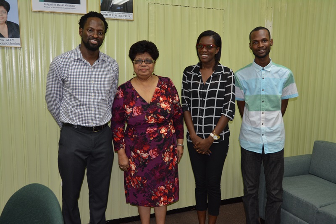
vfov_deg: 40.0
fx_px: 308
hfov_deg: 57.2
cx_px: 168
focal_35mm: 33
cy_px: 112
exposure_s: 1/60
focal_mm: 22
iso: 640
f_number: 3.8
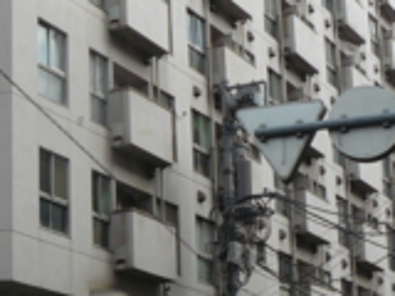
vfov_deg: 13.7
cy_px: 185
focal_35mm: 108
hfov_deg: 18.0
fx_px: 1232
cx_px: 47
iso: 100
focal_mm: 6
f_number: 4
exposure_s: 1/500
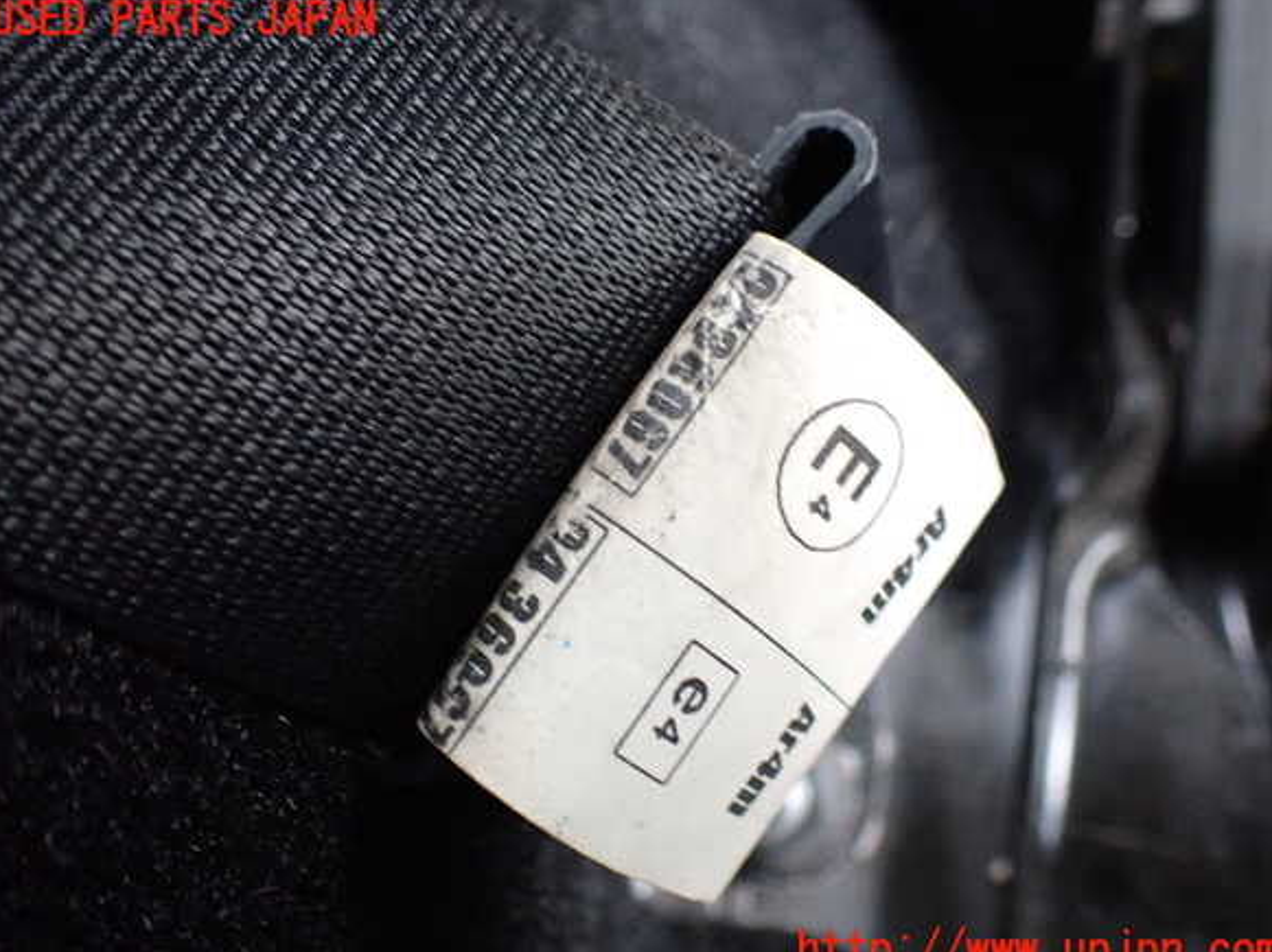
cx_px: 635
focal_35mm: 31
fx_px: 1138
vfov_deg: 45.4
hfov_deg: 58.4
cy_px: 486
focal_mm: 5.4
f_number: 2.3
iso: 800
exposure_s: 1/40
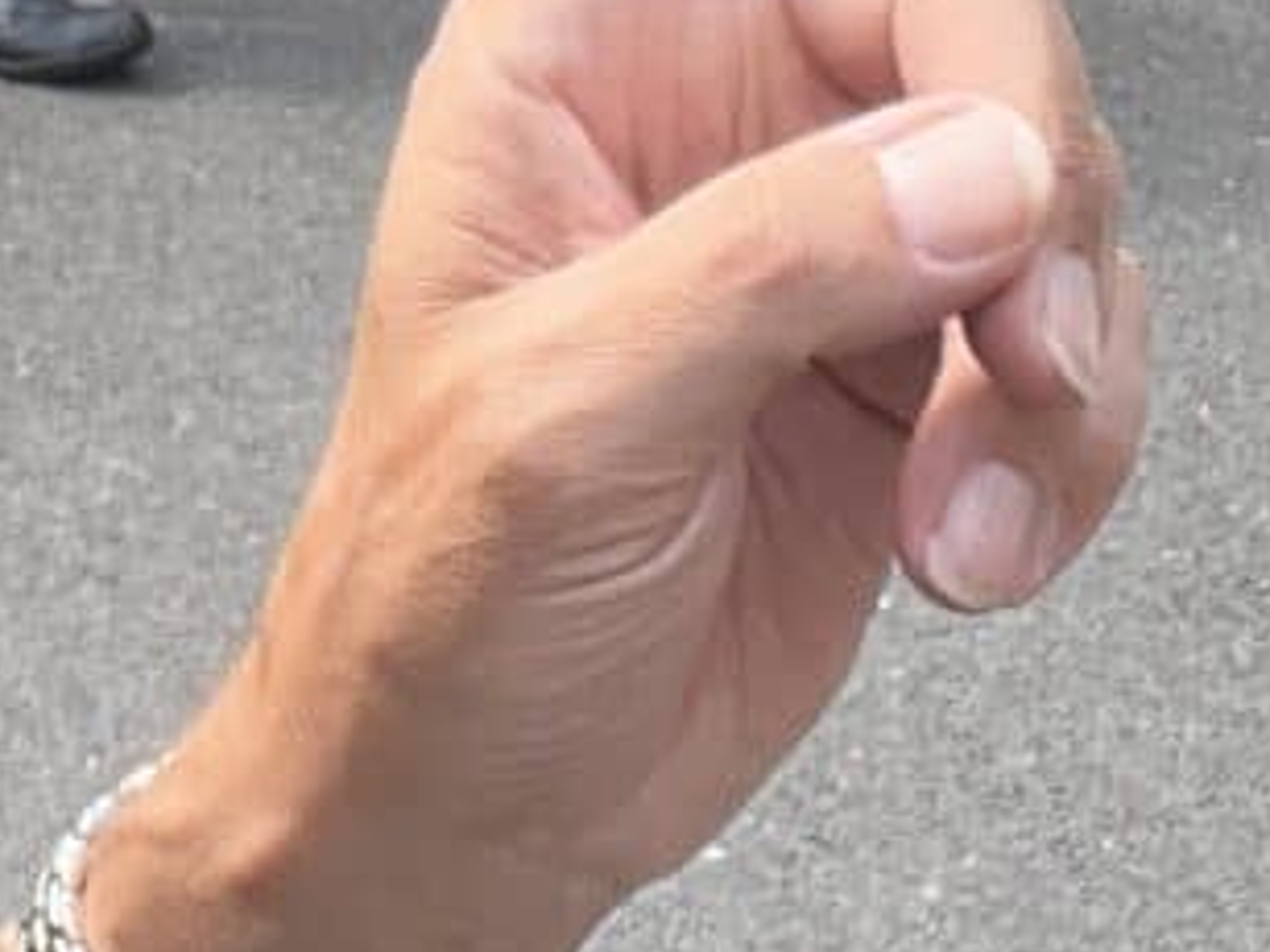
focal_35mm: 165
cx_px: -592
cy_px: -1242
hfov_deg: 11.5
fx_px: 6051
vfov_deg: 8.3
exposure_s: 1/121
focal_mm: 2.71
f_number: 2.2
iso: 25
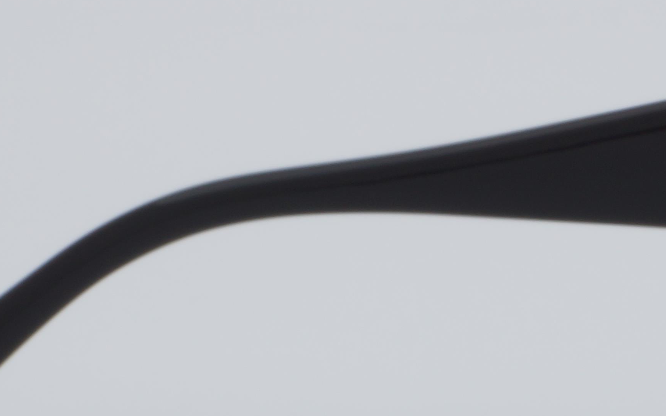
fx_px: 4316
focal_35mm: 238
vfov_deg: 5.5
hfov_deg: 8.8
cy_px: 572
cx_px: 453
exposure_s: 1/4
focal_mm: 45
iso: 100
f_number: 32
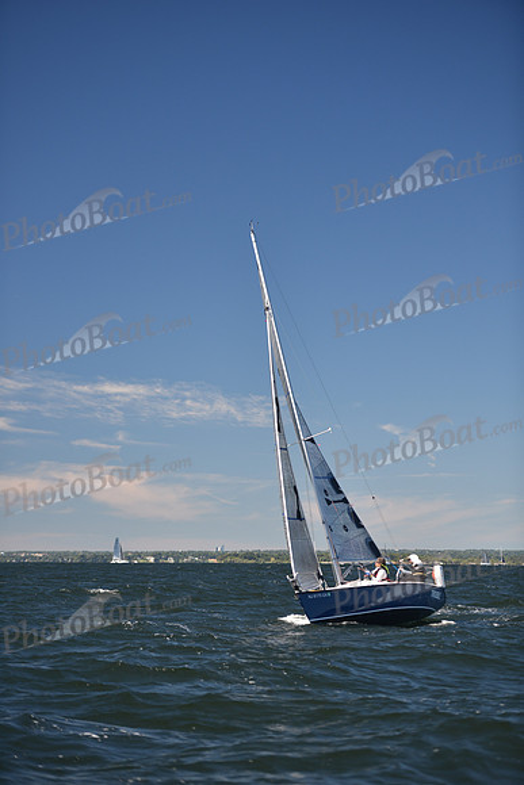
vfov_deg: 21.5
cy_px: 392
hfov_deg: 14.4
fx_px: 2073
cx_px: 262
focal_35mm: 95
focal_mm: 95
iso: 200
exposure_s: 1/1000
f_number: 2.8
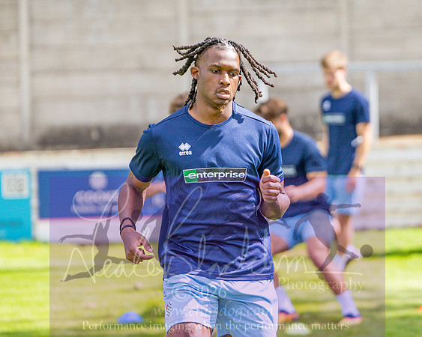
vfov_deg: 8.0
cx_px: 286
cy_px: 117
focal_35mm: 194
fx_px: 2422
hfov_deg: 9.9
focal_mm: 85
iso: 280
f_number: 1.6
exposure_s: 1/6400
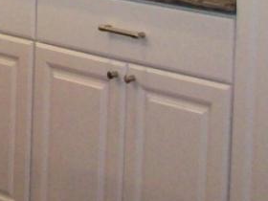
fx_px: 1432
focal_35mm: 185
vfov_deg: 7.7
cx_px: -237
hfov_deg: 10.0
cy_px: -197
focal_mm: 6
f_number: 2.7
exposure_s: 1/64
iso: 200
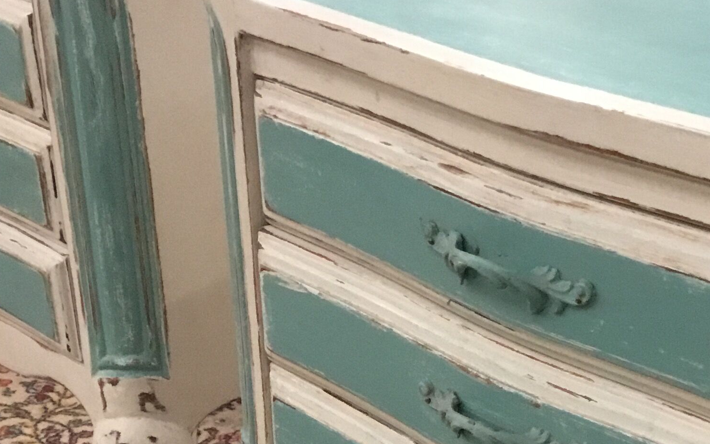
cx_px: 543
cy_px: 482
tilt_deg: -30.1
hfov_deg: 28.1
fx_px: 1393
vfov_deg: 17.5
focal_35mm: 72
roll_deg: -1.8
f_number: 2.4
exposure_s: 1/20
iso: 250
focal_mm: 3.3
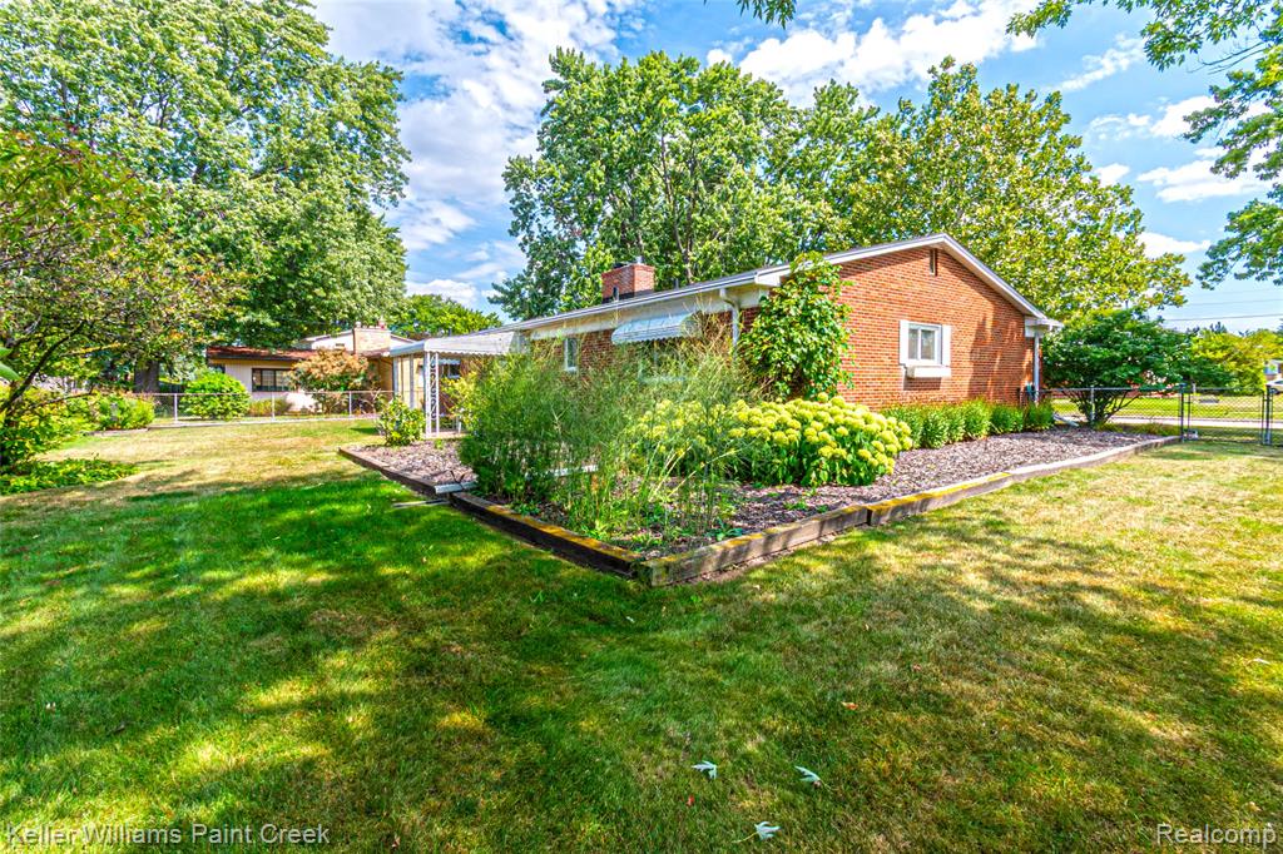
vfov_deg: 77.3
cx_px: 642
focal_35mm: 15
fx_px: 534
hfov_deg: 100.4
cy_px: 427
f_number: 20
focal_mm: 10
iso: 400
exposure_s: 1/100
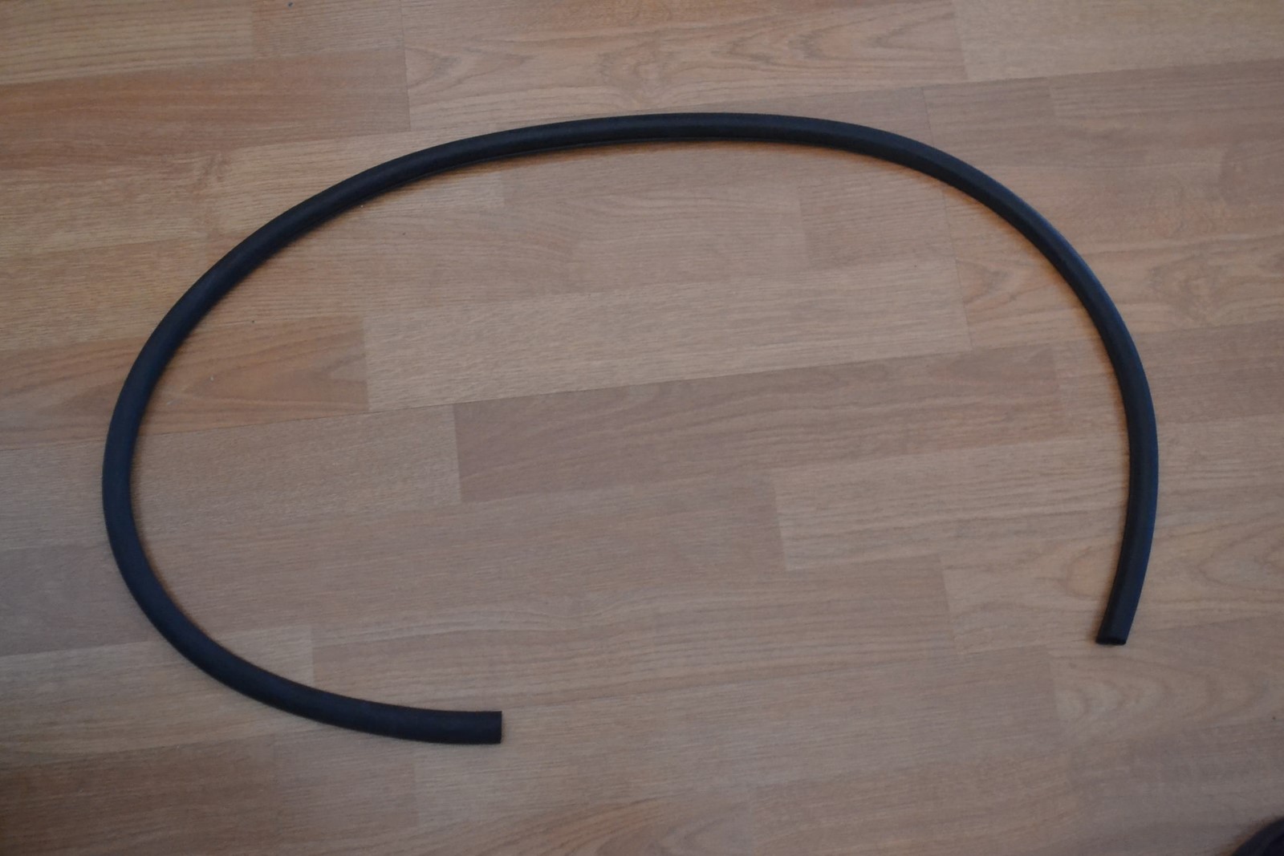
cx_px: 642
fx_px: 1391
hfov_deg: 49.5
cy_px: 428
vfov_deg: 34.2
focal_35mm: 39
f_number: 4.2
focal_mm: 26
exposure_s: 1/3
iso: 3200
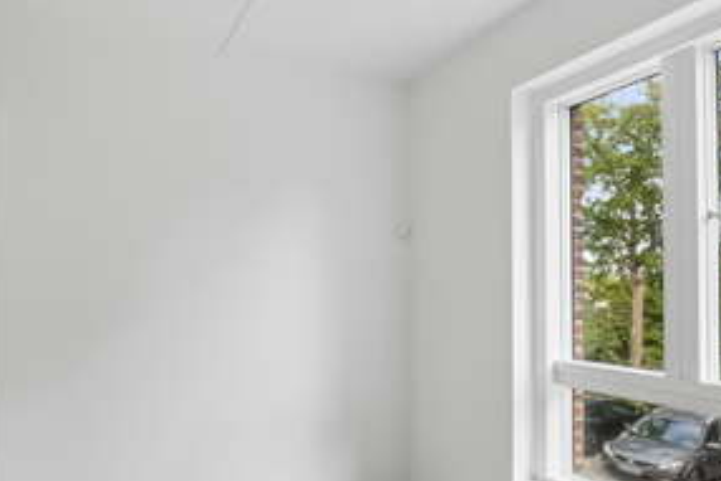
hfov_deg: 75.8
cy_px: 310
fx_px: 441
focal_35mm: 22
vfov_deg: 56.4
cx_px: 234
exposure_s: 1/40
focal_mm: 10
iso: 200
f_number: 8
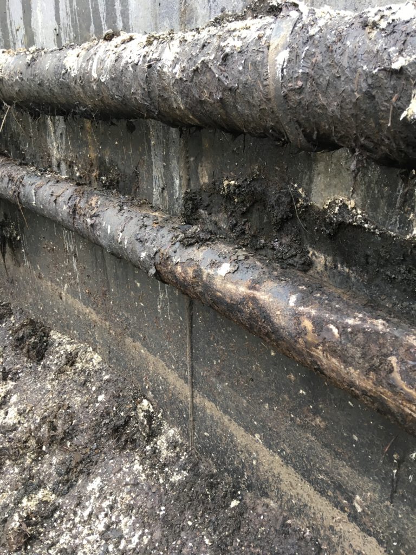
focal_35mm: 29
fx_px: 465
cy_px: 278
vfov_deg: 61.7
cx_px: 208
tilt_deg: -23.3
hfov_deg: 48.2
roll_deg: +1.3
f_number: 2.2
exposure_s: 1/33
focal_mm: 4.15
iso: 40
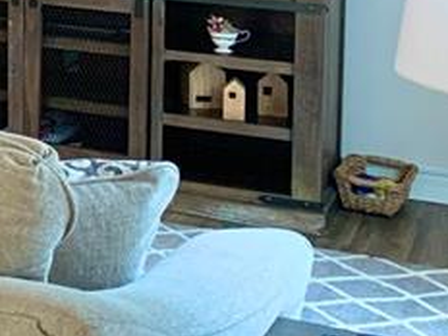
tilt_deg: -3.2
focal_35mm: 115
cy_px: -153
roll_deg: -0.4
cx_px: -375
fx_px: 1488
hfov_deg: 14.8
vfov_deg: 12.3
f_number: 1.8
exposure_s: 1/60
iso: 250
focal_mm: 4.25
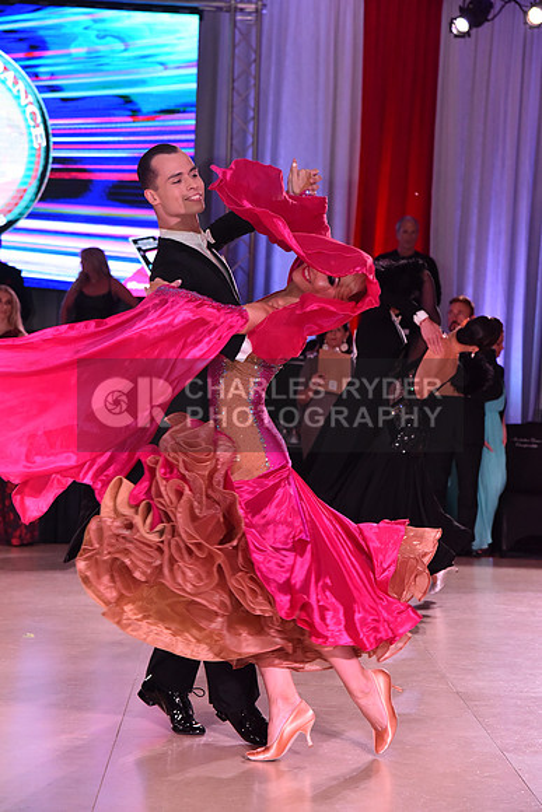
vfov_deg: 23.6
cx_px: 271
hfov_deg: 15.9
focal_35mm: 86
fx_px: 1941
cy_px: 406
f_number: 6.3
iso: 2500
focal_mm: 86
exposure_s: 1/320
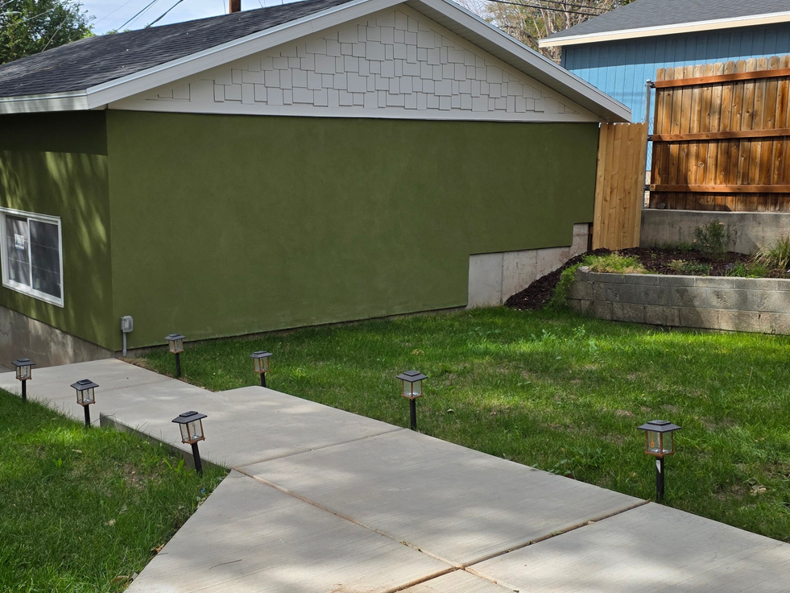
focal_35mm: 42
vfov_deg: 34.3
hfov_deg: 44.3
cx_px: 283
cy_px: 331
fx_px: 959
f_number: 1.7
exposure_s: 1/5447
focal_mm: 6.3
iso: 80
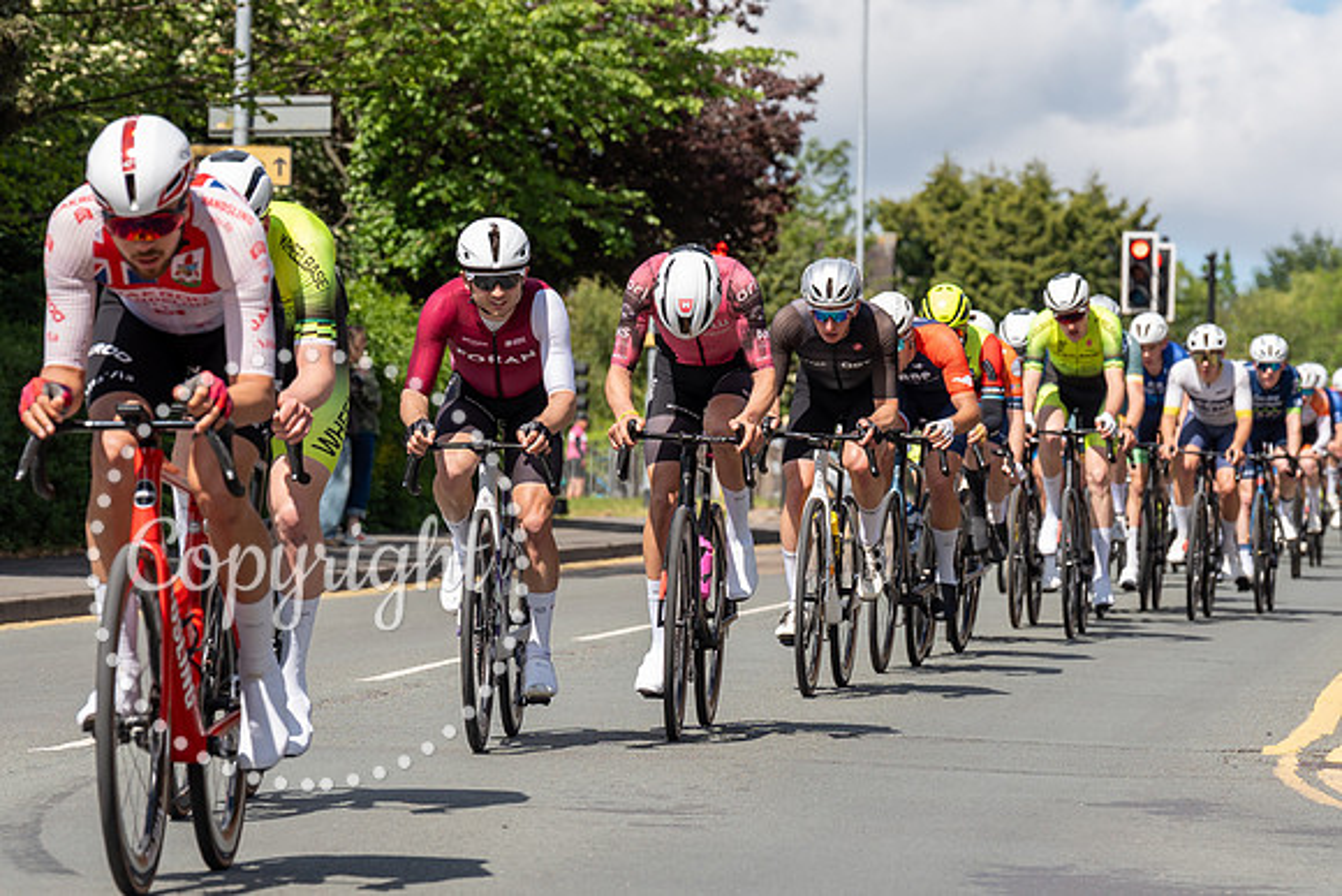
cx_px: 571
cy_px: 415
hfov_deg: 10.2
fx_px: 7531
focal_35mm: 202
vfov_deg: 6.8
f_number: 5.6
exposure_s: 1/1000
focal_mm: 124
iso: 250
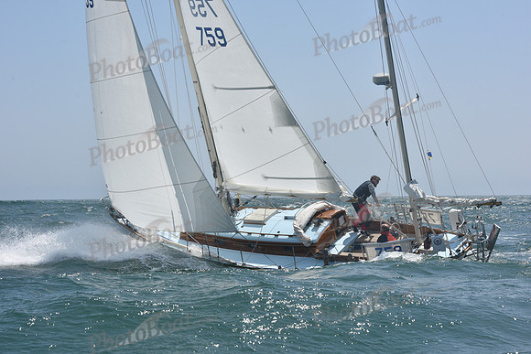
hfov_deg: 28.8
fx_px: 1033
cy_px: 177
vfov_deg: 19.5
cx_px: 266
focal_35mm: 70
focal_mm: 70
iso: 320
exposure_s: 1/1000
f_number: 11
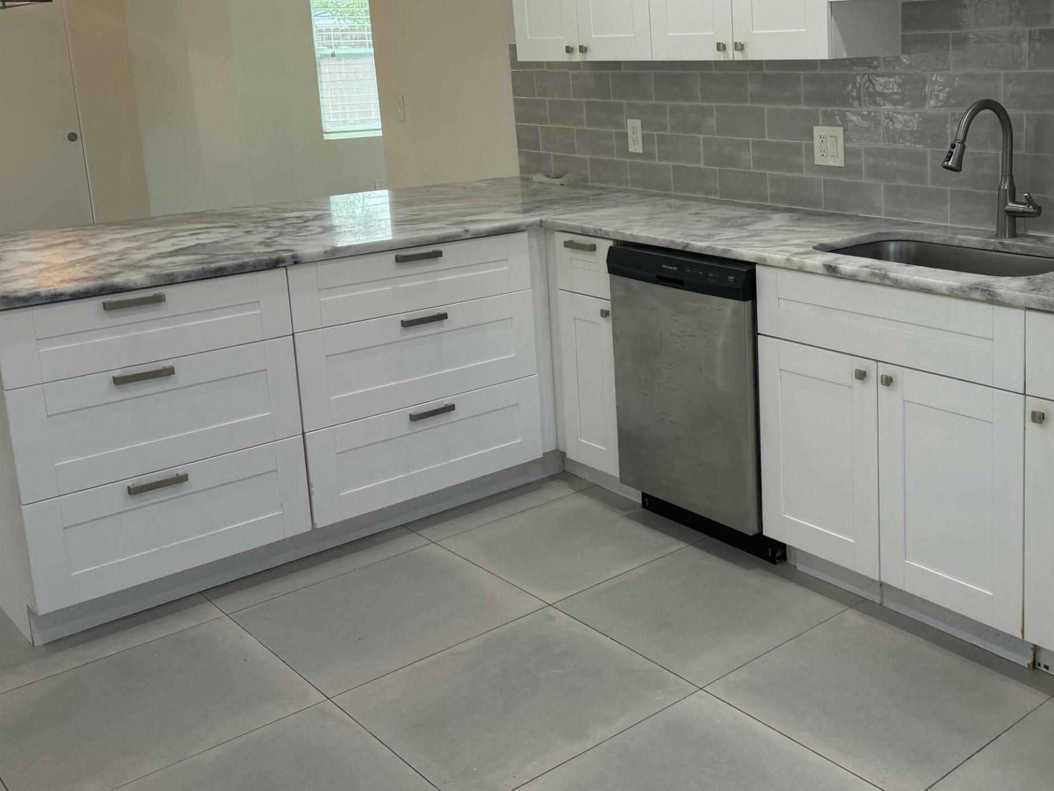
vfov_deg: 37.3
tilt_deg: -11.3
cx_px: 778
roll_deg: +1.7
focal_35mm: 38
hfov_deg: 47.3
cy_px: 264
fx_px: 1157
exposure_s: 1/120
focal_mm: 6.76
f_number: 1.78
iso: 64
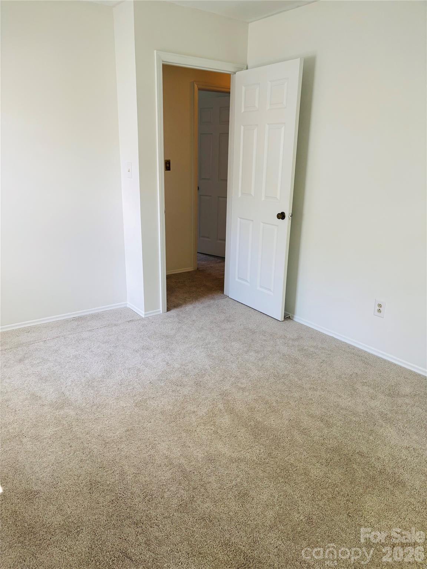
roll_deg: -1.5
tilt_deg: -18.8
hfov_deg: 53.1
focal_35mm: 26
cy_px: 284
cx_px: 214
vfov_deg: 67.3
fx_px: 428
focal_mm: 5.96
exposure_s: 1/121
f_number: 1.6
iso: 100
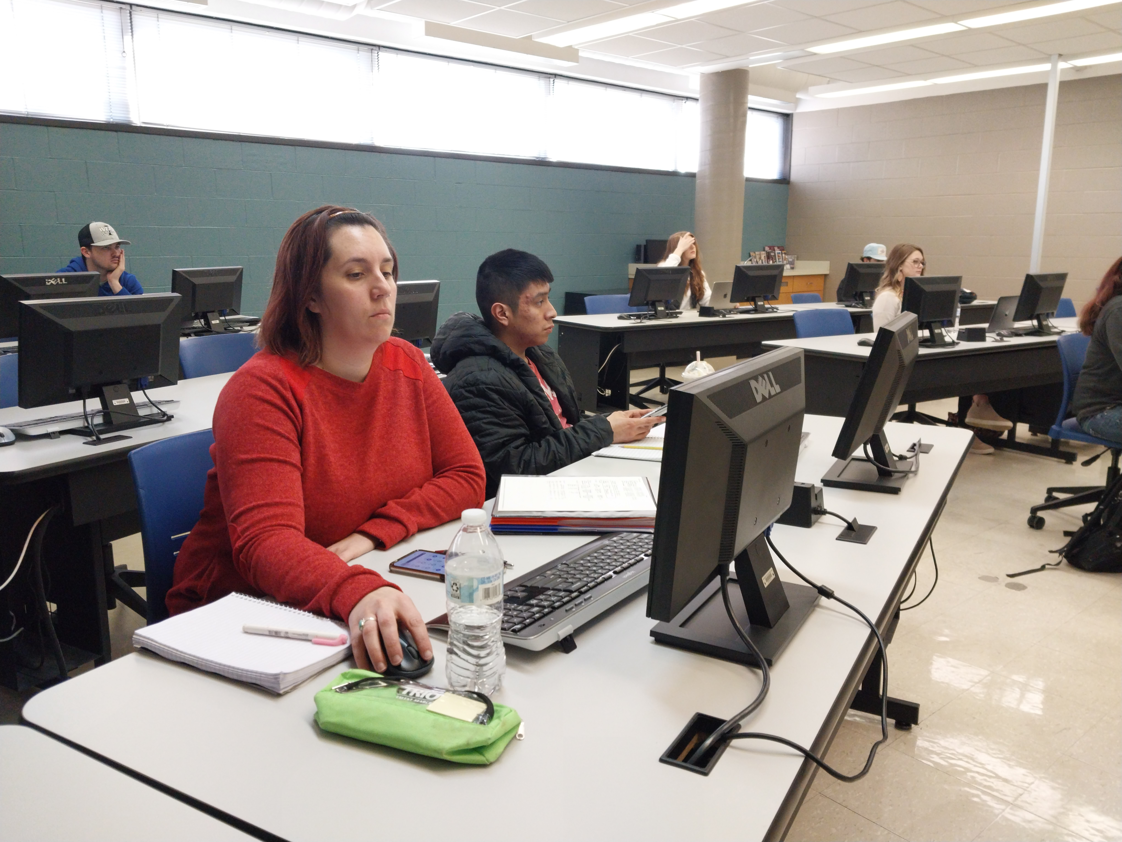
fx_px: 843
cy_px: 421
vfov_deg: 53.1
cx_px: 561
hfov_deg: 67.3
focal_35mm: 26
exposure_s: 1/60
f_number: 1.8
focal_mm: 4
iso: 160
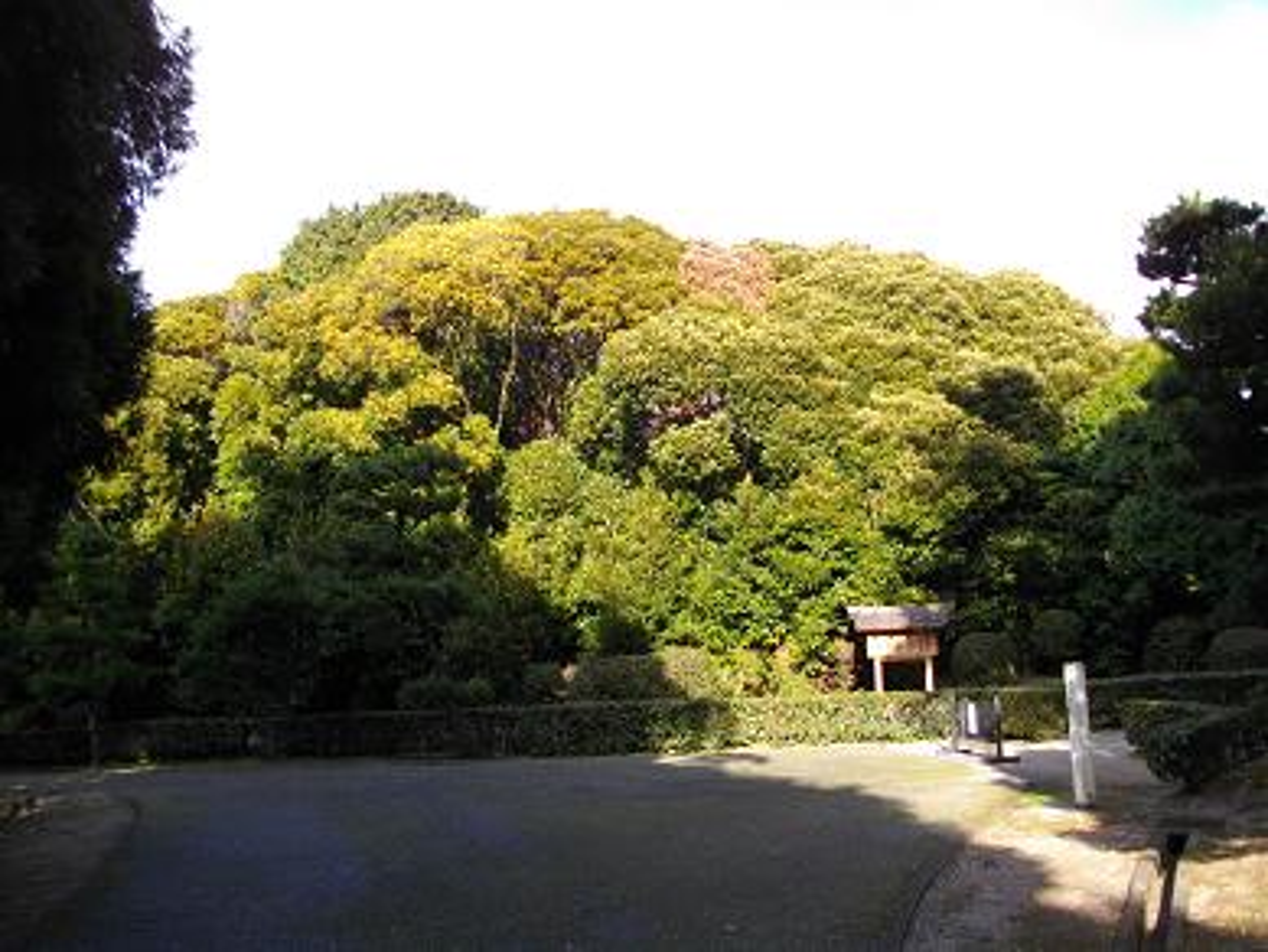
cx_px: 634
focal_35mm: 32
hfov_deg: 56.8
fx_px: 1173
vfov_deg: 44.2
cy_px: 476
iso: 100
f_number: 2.9
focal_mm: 5.7
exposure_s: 1/320
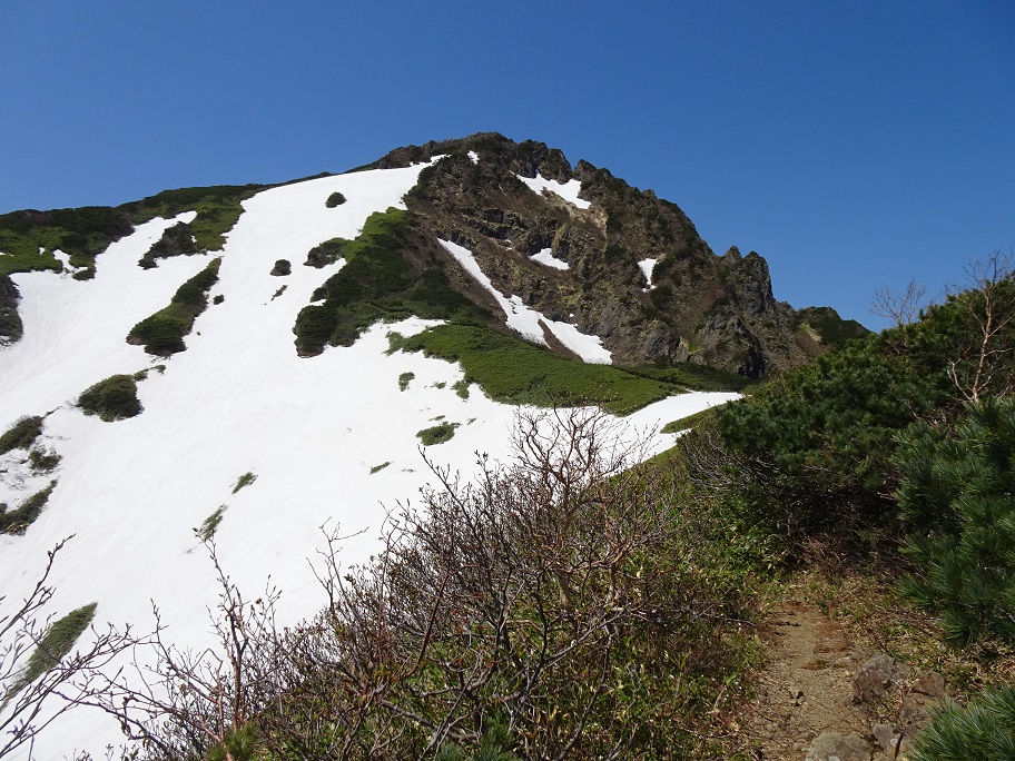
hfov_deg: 71.6
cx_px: 508
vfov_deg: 56.8
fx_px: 704
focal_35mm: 24
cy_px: 380
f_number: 3.5
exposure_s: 1/1600
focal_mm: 4.1
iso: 80
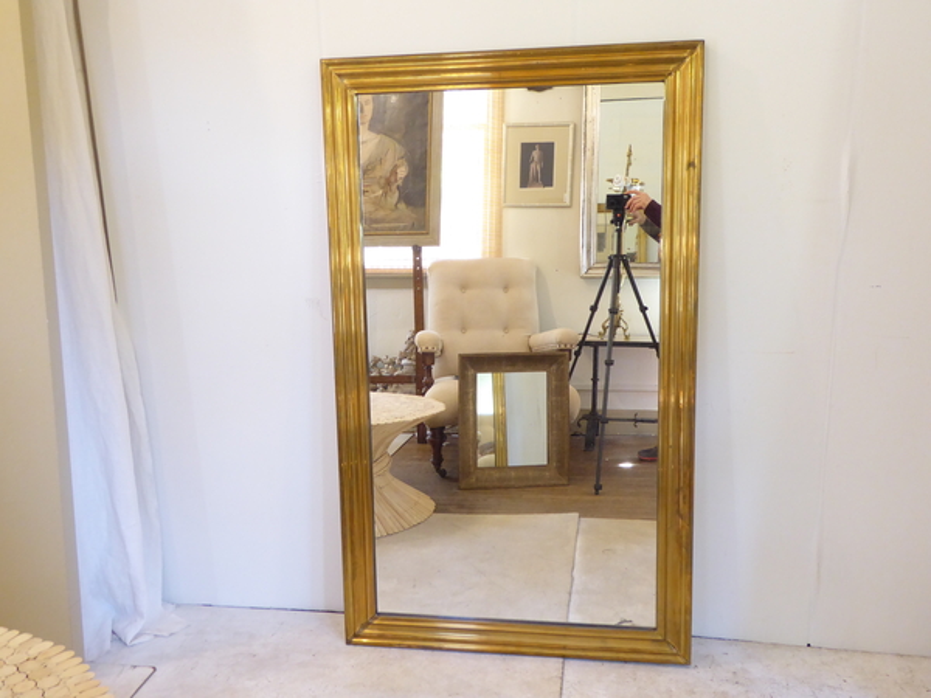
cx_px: 466
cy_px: 349
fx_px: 834
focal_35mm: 31
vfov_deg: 45.4
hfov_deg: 58.4
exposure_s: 1/10
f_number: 3.5
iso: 400
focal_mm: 5.4
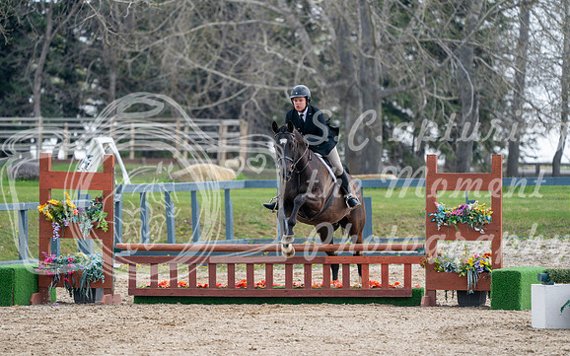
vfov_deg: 3.8
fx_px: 5389
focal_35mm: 347
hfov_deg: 6.1
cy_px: 187
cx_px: 285
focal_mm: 339
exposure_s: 1/400
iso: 250
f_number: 5.6
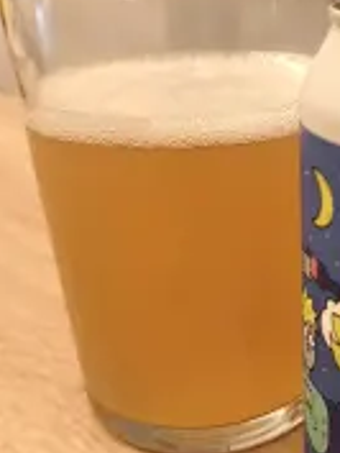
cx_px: 327
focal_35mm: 52
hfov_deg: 26.8
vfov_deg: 36.8
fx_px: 680
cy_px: 207
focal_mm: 6.06
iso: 1600
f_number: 1.7
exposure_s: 1/25
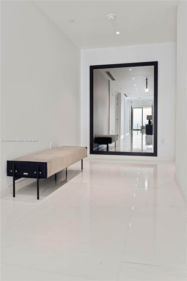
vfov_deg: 65.5
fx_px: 218
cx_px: 94
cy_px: 140
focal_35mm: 28
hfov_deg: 46.4
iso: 1250
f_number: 6.3
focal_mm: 28
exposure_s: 1/40
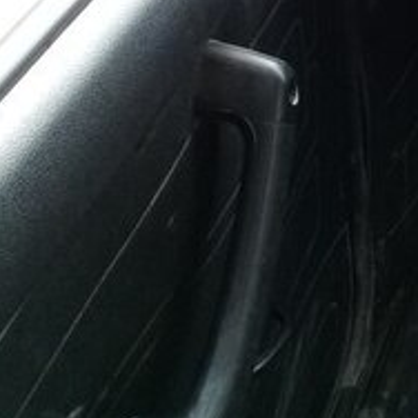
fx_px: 1312
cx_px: 694
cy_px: -108
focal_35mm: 96
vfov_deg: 17.1
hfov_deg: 16.0
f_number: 2.2
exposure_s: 1/100
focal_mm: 3.3
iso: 64
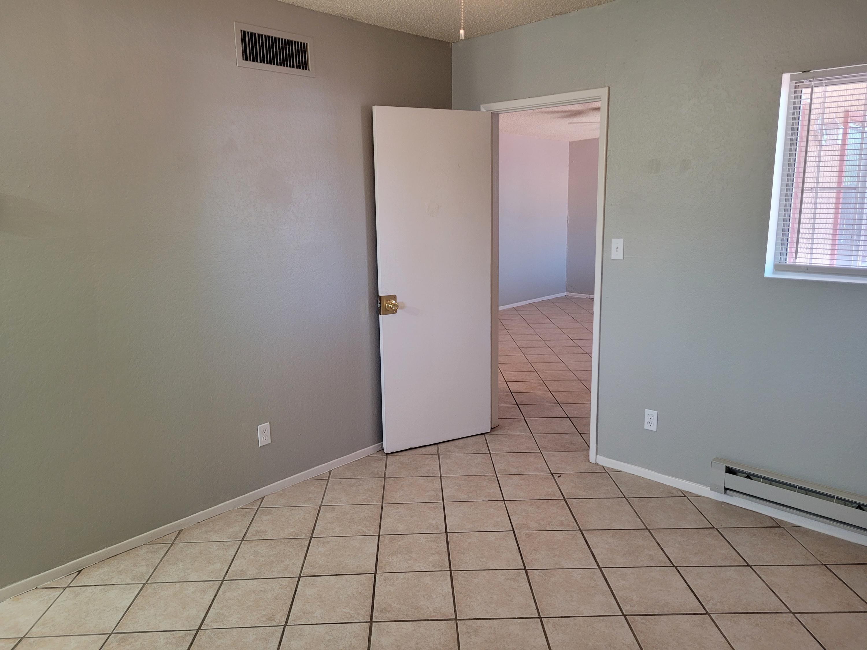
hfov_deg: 67.3
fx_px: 651
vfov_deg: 53.1
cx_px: 434
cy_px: 325
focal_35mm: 26
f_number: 1.8
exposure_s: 1/59
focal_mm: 5.4
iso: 200
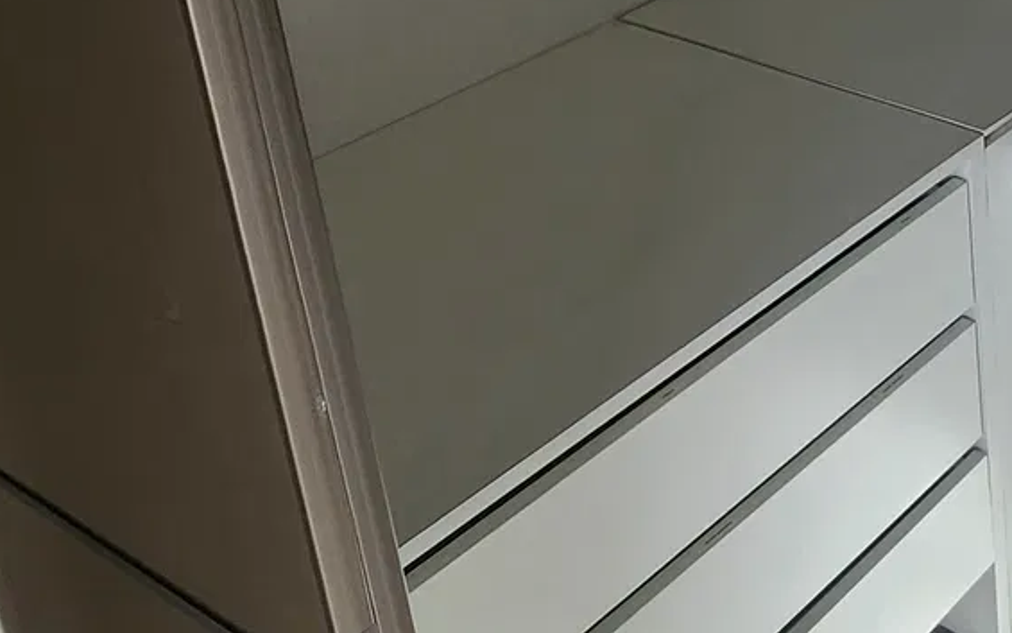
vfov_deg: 22.6
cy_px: -152
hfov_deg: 31.7
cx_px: 1250
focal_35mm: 52
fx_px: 1434
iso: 50
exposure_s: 1/291
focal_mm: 2.2
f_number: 2.2
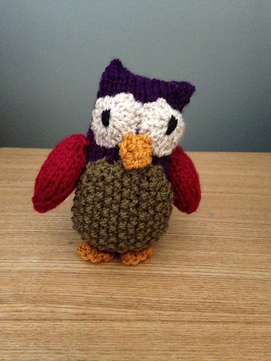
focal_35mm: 33
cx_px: 136
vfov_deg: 55.4
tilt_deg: -25.7
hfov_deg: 42.9
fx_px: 344
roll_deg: -2.5
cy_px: 180
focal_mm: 4.12
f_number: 2.4
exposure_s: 1/15
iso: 800
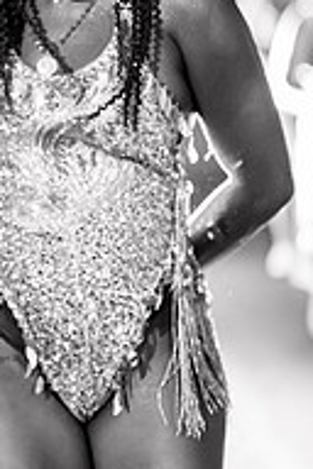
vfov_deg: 17.4
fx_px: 1526
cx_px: 34
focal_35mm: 117
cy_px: 147
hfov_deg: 11.6
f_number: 1.2
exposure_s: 1/320
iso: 2000
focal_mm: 50
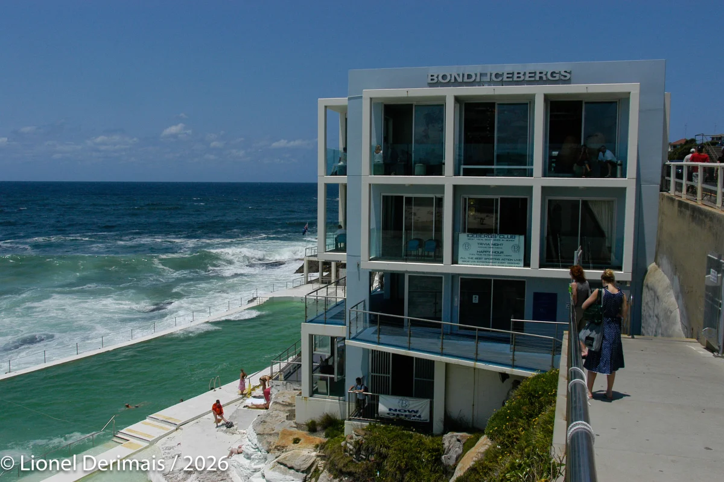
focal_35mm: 30
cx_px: 362
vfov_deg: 43.5
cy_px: 241
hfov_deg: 62.0
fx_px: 603
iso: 400
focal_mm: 20
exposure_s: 1/800
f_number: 11
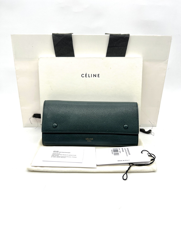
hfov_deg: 53.1
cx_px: 90
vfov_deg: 67.3
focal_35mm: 26
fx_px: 181
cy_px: 120
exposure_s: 1/198
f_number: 1.5
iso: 40
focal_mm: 5.7
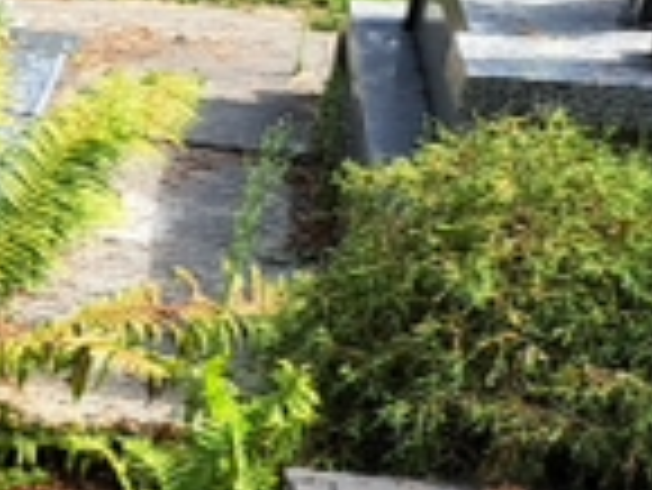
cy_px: 1007
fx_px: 2997
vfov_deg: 8.8
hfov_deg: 10.5
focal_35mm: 159
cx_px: -980
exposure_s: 1/269
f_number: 1.8
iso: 50
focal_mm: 5.23
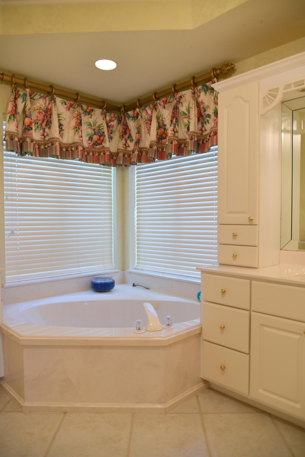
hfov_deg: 53.1
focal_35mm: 24
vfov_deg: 73.7
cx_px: 152
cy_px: 228
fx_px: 305
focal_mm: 24
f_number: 4
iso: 450
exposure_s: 1/60
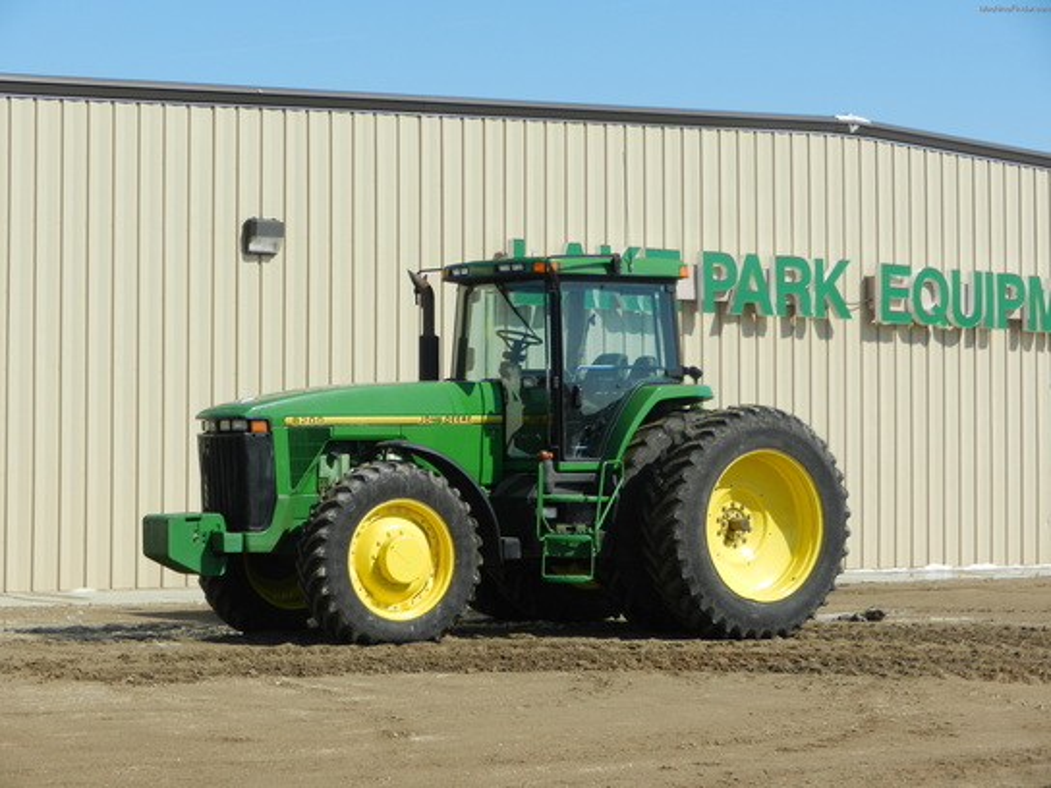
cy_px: 394
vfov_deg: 16.2
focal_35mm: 91
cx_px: 526
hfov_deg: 21.5
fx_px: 2763
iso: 160
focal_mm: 16.3
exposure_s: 1/1000
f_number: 4.9
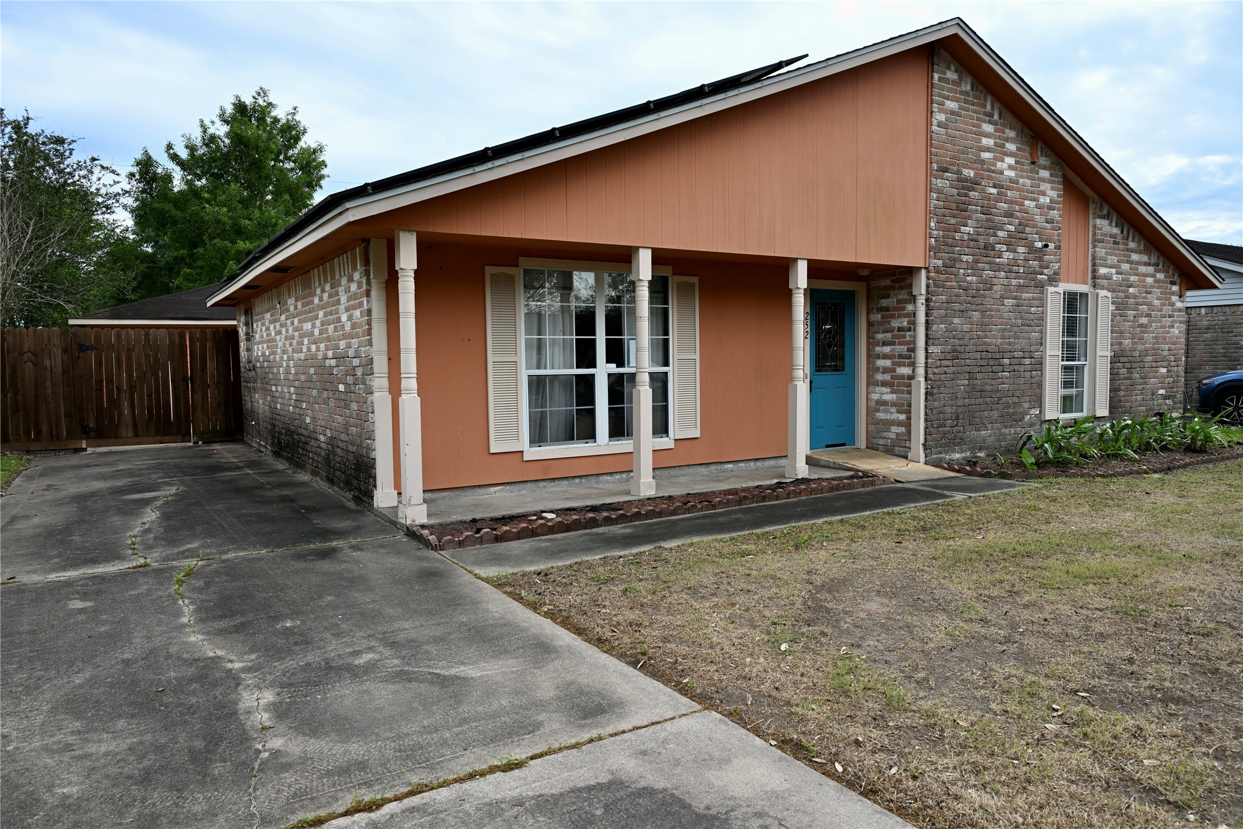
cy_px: 414
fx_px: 829
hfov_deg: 73.7
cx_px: 622
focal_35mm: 24
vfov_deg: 53.1
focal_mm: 24
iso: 100
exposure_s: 1/160
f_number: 6.3
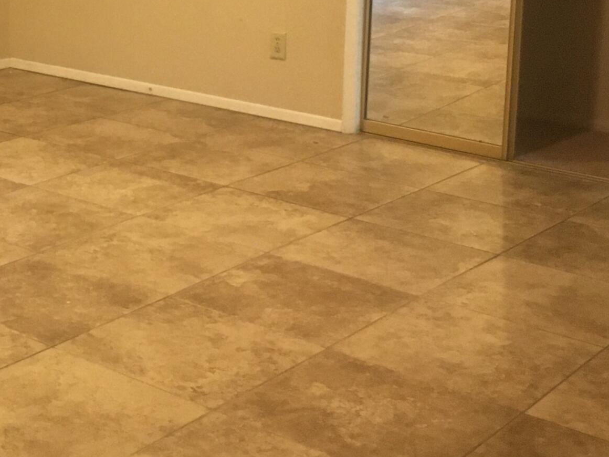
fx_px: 1319
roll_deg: -0.4
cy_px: -29
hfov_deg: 24.7
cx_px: -11
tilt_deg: -8.8
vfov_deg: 18.9
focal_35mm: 75
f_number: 2.2
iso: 160
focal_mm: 4.15
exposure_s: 1/30
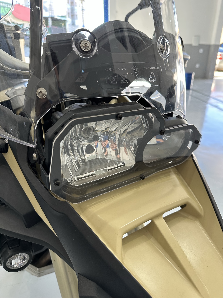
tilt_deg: -25.6
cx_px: 112
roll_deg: -0.5
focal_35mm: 24
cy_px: 149
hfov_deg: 56.8
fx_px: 206
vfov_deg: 71.6
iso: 200
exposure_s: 1/120
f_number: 1.78
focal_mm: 6.86
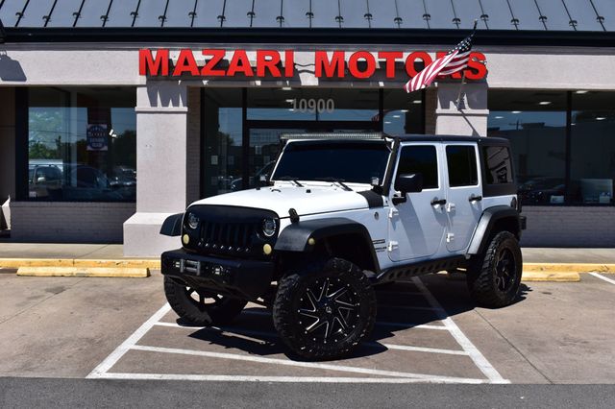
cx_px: 308
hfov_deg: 46.4
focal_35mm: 42
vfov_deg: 31.9
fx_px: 717
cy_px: 204
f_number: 11
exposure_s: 1/500
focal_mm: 28
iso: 220
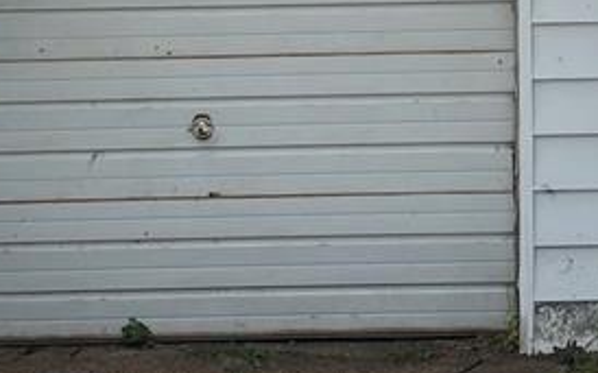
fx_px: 1678
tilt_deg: -5.1
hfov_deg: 20.1
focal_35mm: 103
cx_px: 419
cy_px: -13
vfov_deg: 12.5
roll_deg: +2.2
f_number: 1.5
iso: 50
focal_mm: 5.7
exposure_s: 1/2404
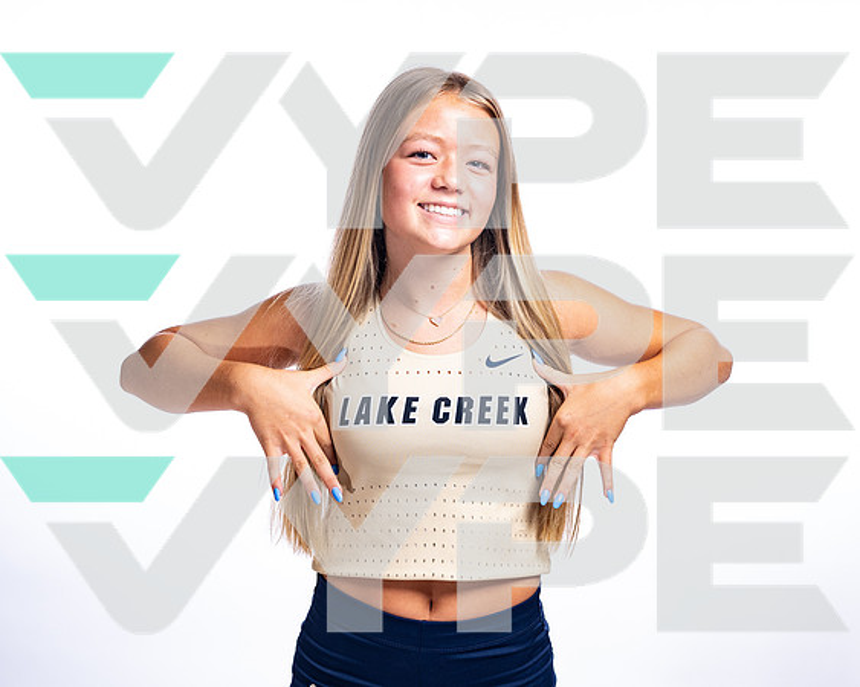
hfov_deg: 31.6
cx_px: 474
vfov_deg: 25.5
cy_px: 341
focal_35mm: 60
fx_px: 1520
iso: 400
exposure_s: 1/250
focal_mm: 50
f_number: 5.6
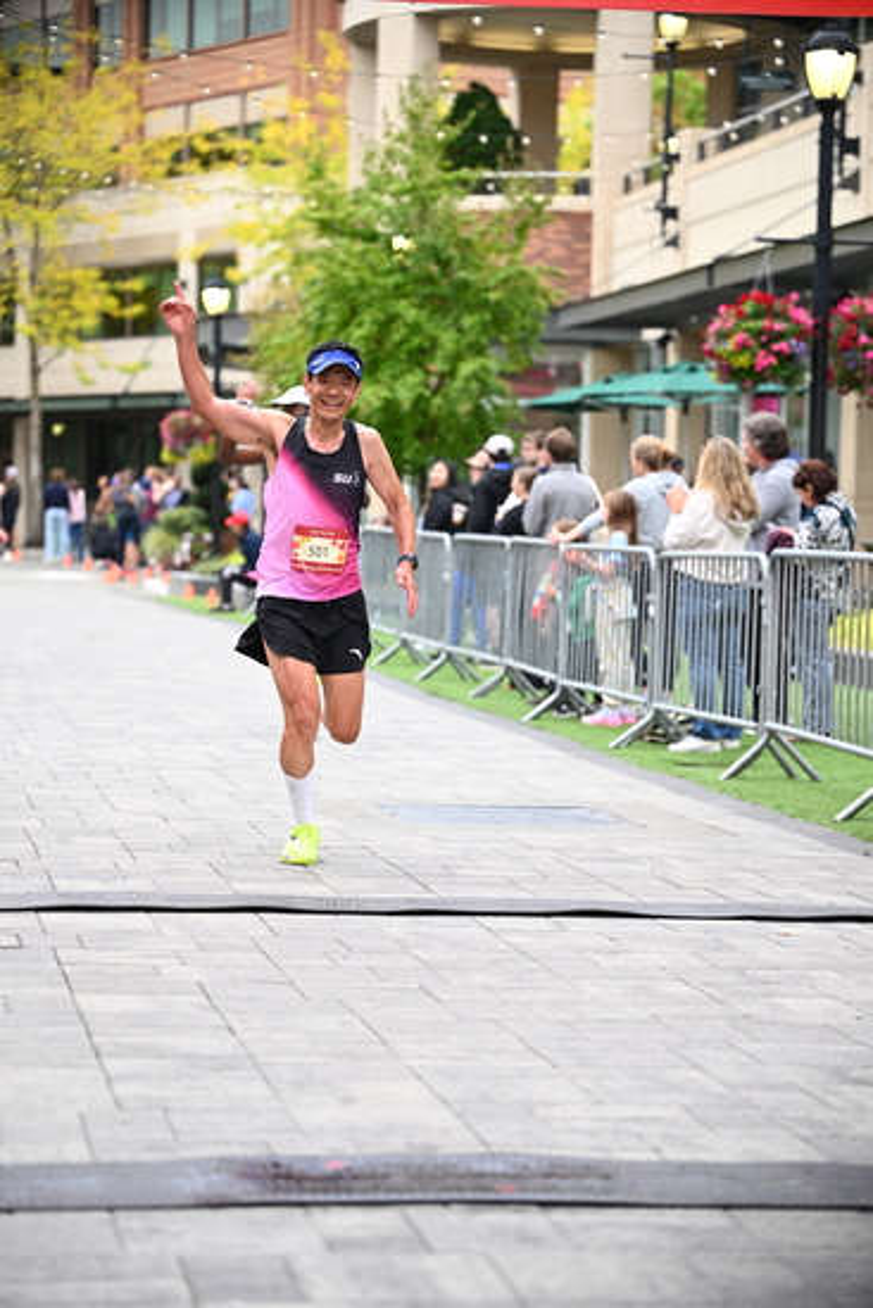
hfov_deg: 14.7
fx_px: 3380
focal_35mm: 93
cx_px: 436
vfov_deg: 21.9
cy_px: 654
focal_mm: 93
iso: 1250
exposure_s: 1/1600
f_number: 2.8
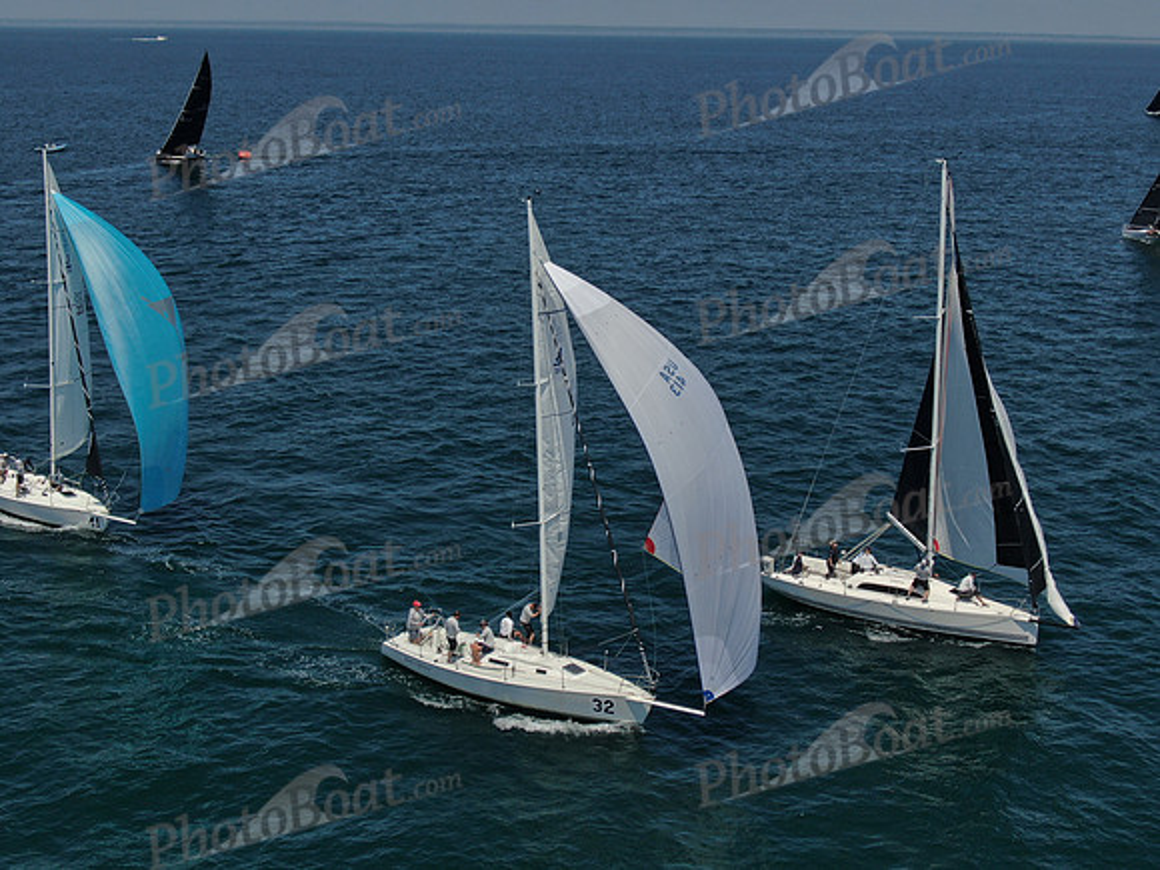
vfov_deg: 30.3
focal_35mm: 48
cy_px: 435
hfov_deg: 39.7
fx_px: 1609
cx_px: 580
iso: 100
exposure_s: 1/2000
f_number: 3.8
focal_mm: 8.6
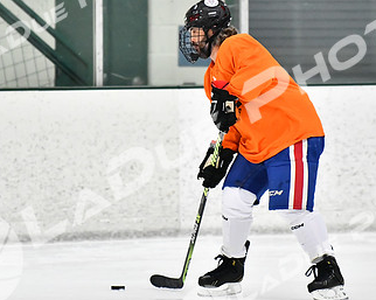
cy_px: 141
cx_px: 177
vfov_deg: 3.0
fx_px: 5648
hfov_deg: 3.8
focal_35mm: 508
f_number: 2.8
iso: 5000
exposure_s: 1/1250
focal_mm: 200
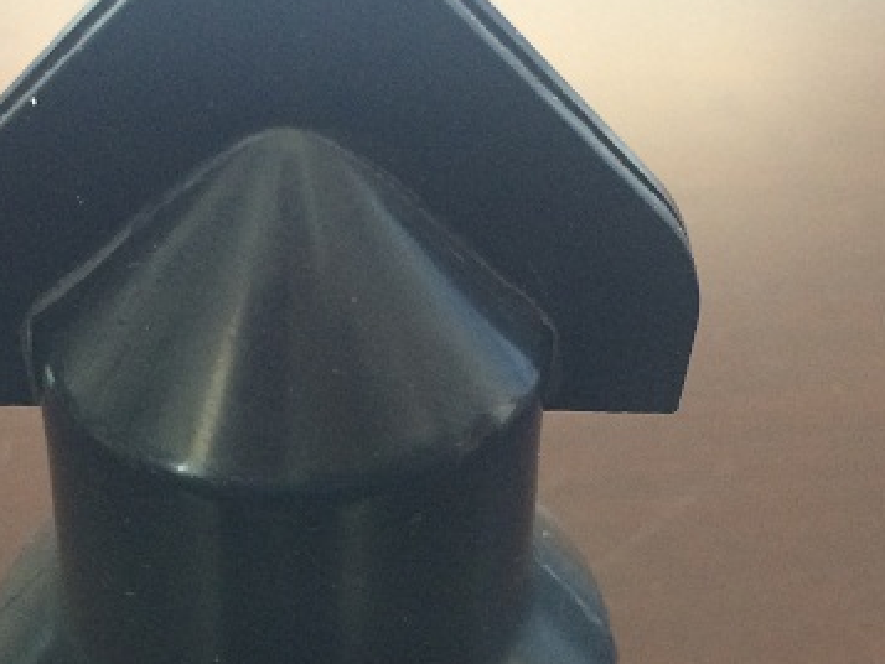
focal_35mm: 65
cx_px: 332
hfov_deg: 29.7
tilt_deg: -44.9
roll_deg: -0.8
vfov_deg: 22.4
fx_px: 1662
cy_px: 478
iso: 200
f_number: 2.2
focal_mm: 4.15
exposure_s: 1/33
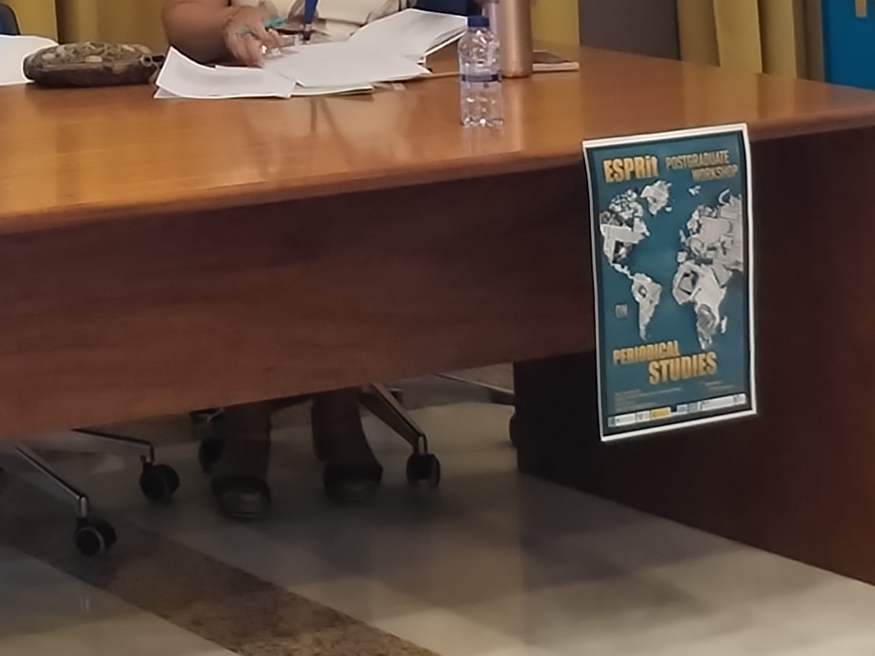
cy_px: -491
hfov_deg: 12.5
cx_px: -466
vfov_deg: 9.5
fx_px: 3792
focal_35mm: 150
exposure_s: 1/50
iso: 423
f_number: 1.8
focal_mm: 4.75
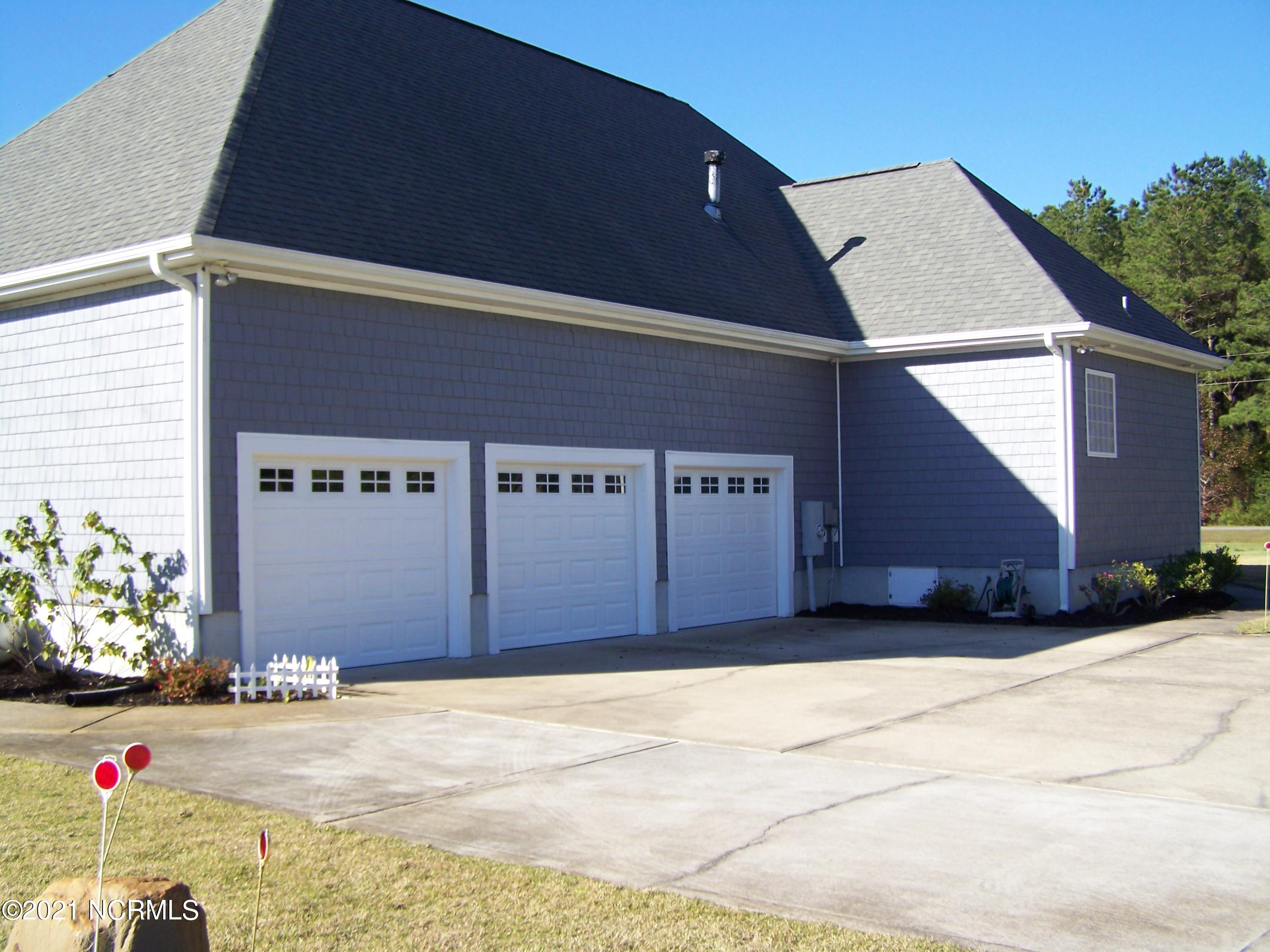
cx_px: 635
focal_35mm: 38
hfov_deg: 49.0
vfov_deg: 37.7
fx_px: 1394
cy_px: 476
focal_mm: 6.3
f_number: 2.8
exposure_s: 1/500
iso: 64
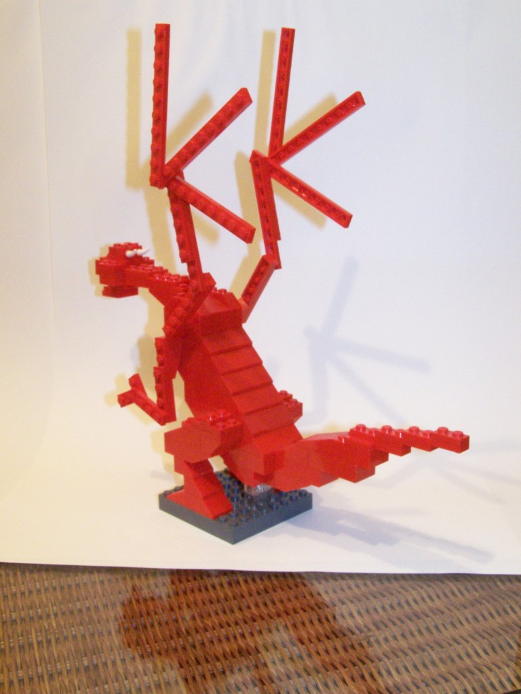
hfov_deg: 36.0
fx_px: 803
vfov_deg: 46.8
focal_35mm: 40
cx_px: 260
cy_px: 347
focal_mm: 6.7
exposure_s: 1/4
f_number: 7.1
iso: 400
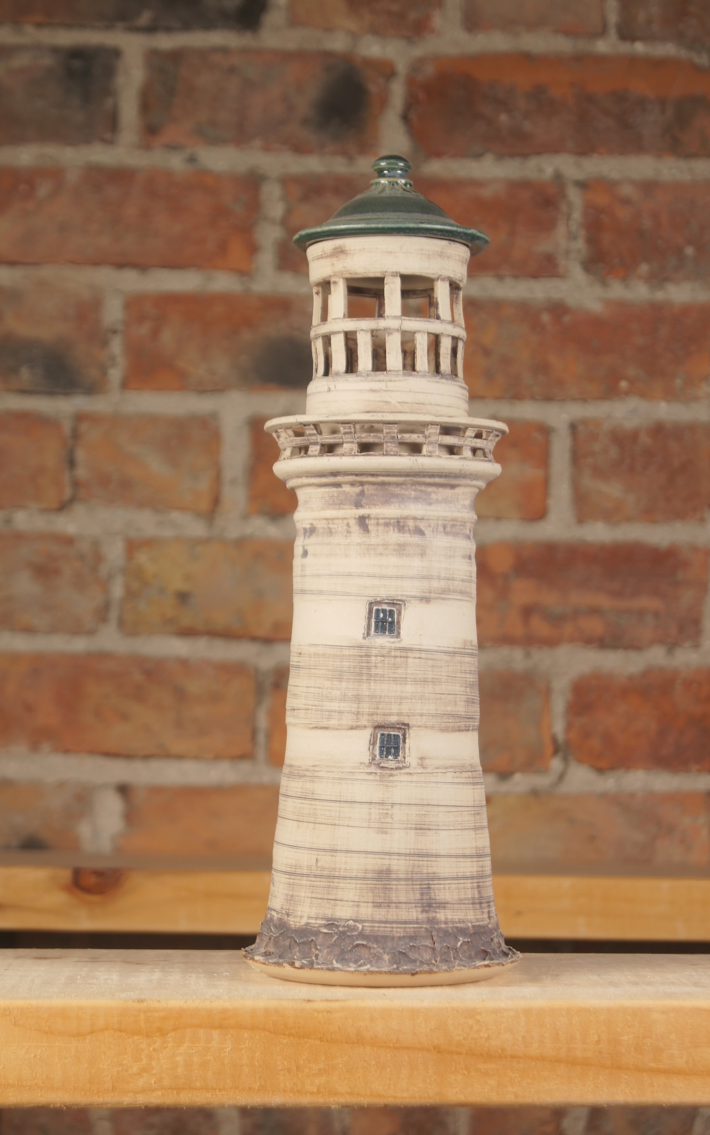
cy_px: 568
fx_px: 2617
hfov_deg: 15.5
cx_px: 374
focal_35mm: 85
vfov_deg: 24.5
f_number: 5.6
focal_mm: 55
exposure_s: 1/160
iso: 100
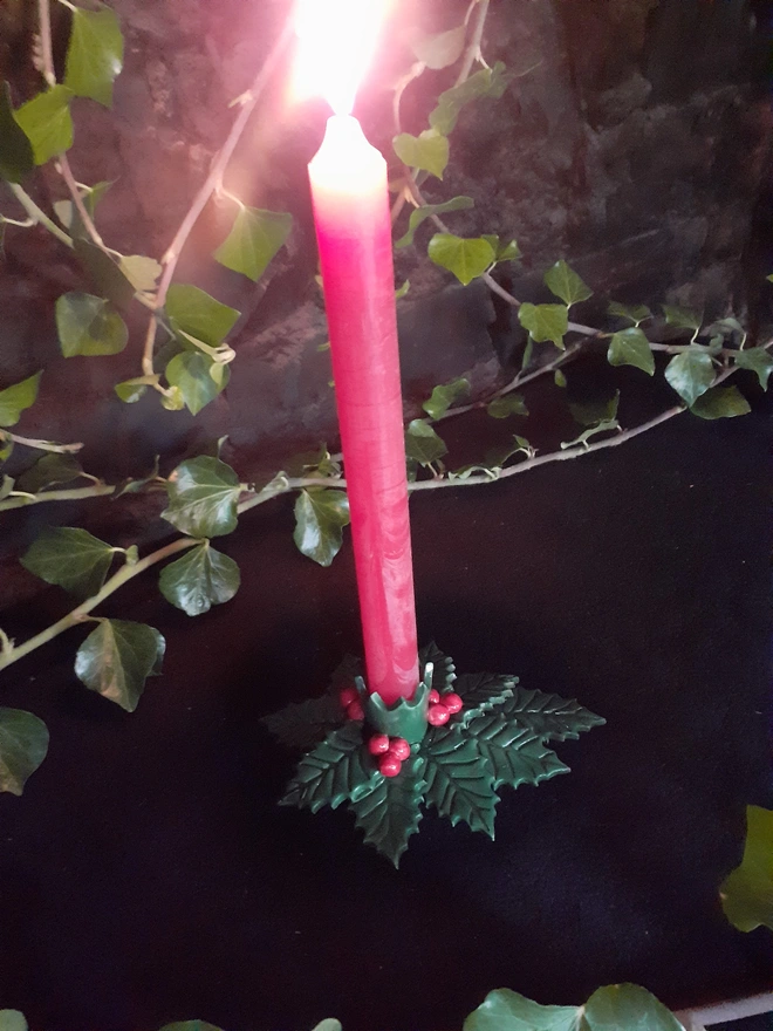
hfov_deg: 51.4
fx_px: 804
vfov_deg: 65.3
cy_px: 516
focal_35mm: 27
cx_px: 386
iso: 1250
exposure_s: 1/17
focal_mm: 3.6
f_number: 1.9
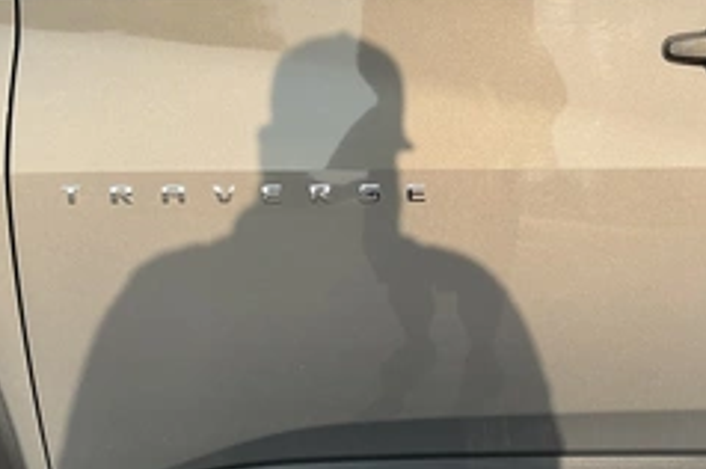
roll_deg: -2.9
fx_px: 960
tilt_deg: -12.0
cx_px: 448
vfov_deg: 27.4
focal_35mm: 49
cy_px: 237
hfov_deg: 40.1
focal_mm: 3
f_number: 1.8
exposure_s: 1/1577
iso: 25
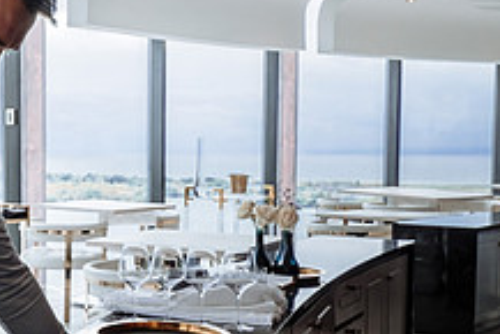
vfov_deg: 20.6
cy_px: 190
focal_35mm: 66
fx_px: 917
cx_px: 30
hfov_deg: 29.0
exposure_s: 1/250
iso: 200
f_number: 4.5
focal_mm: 16
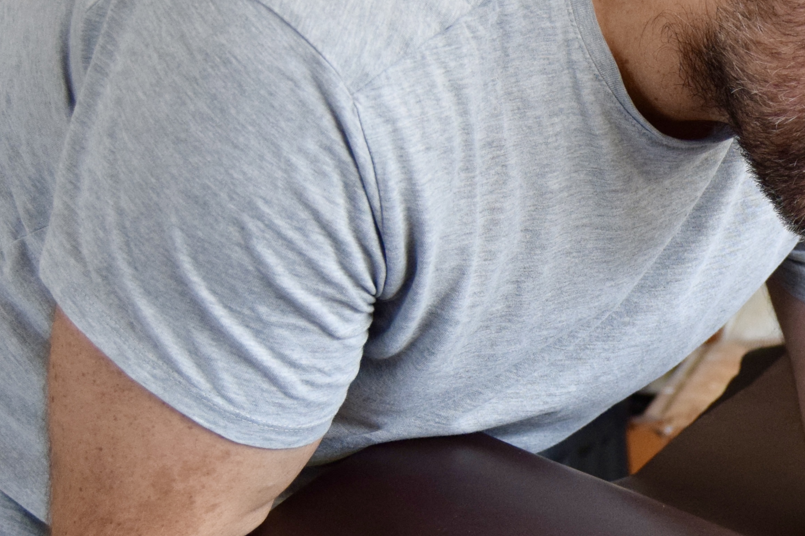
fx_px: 2504
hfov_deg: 17.5
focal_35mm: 112
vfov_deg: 12.2
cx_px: 953
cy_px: 296
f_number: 4.2
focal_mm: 30
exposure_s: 1/500
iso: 1400
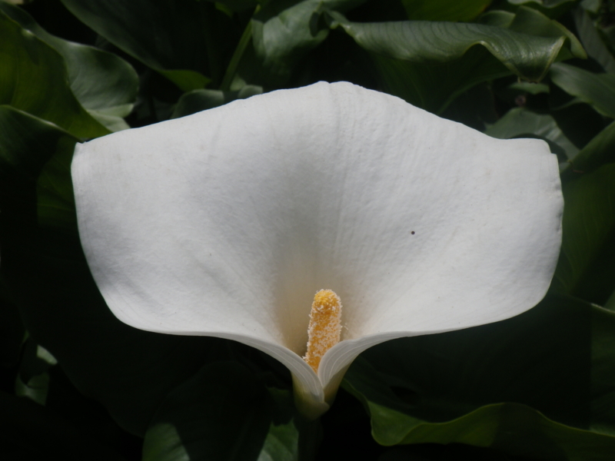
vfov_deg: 41.8
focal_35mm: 34
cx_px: 308
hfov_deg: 54.0
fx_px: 604
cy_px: 230
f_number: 4.6
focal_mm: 6.1
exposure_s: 1/1500
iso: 80
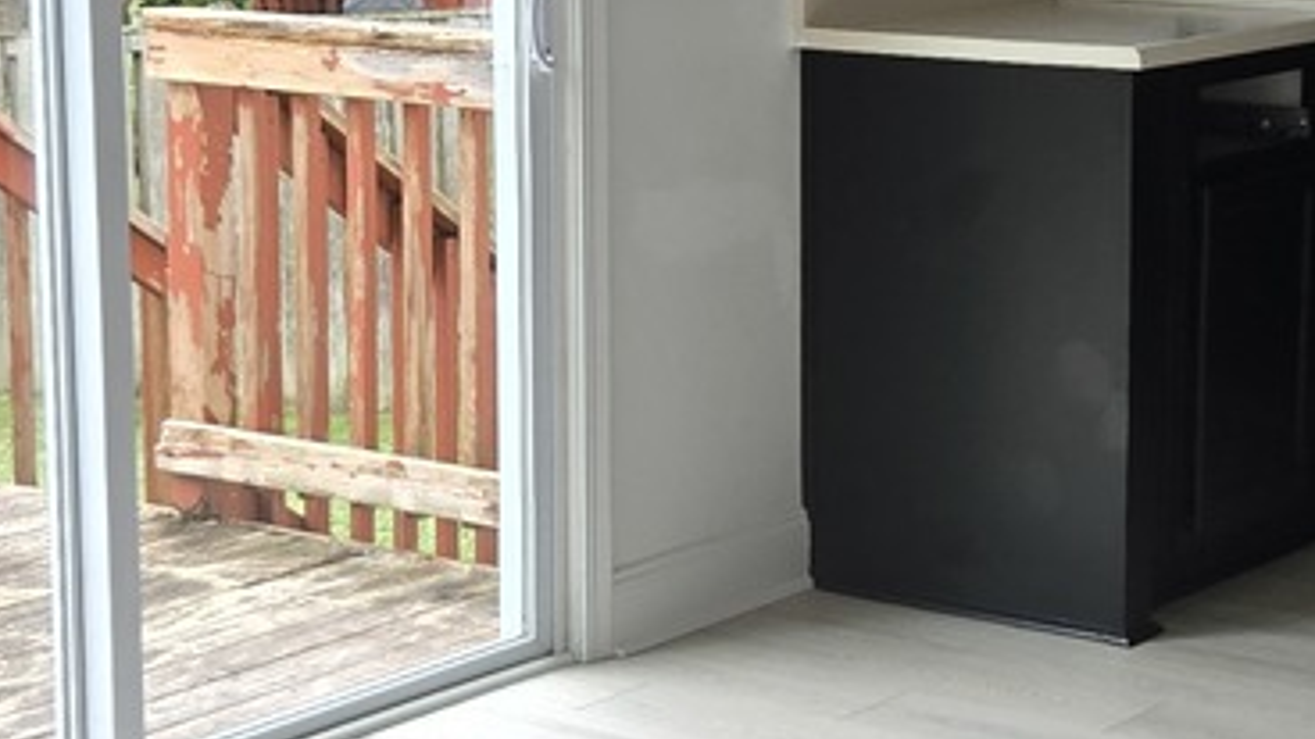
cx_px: 843
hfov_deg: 21.7
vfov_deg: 12.3
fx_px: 3417
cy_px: 282
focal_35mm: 98
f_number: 1.8
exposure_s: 1/180
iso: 64
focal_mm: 5.4
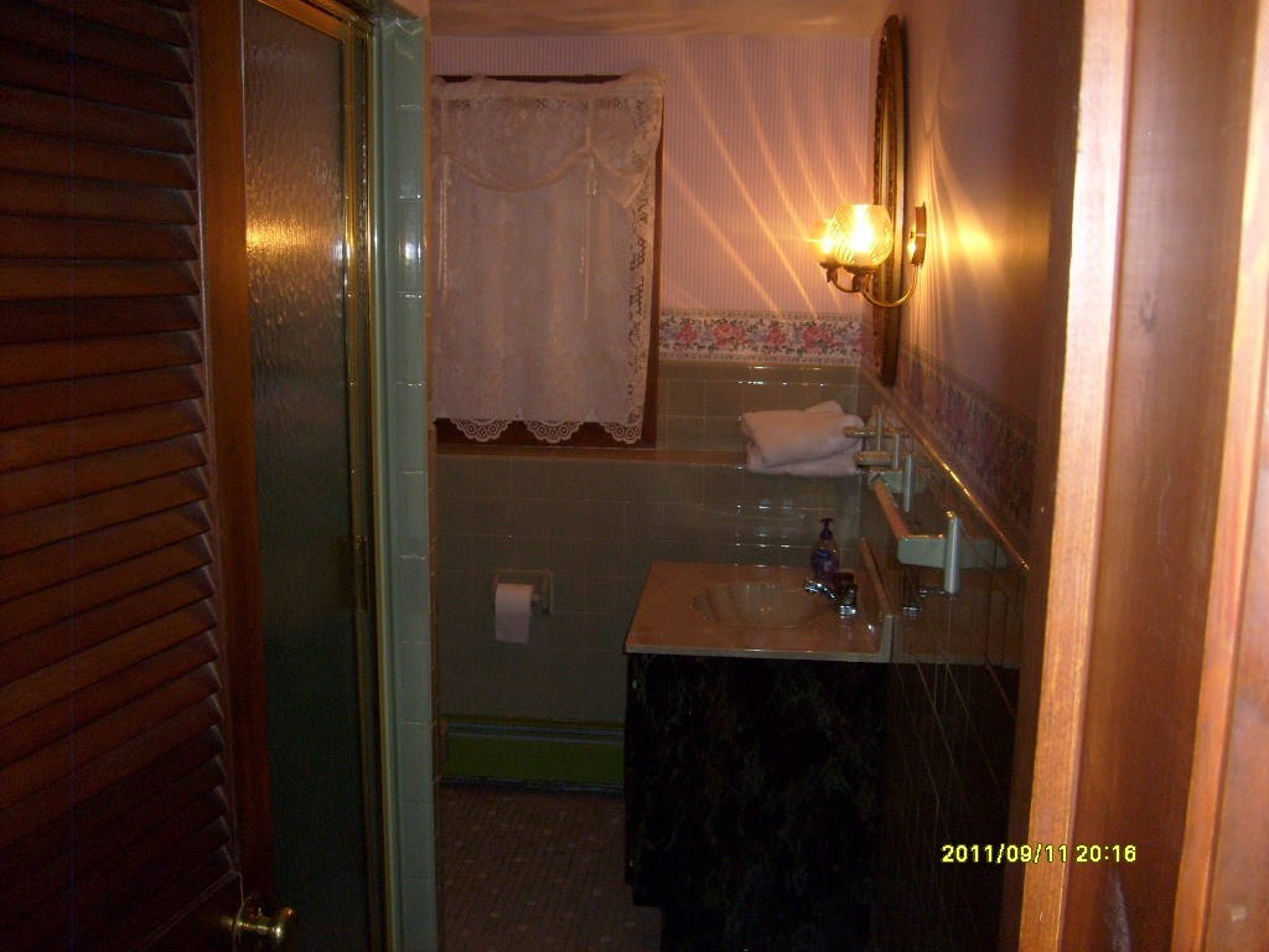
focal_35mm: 35
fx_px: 1283
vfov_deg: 40.7
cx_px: 634
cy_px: 476
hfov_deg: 52.6
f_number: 2.8
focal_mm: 5.8
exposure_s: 1/45
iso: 100
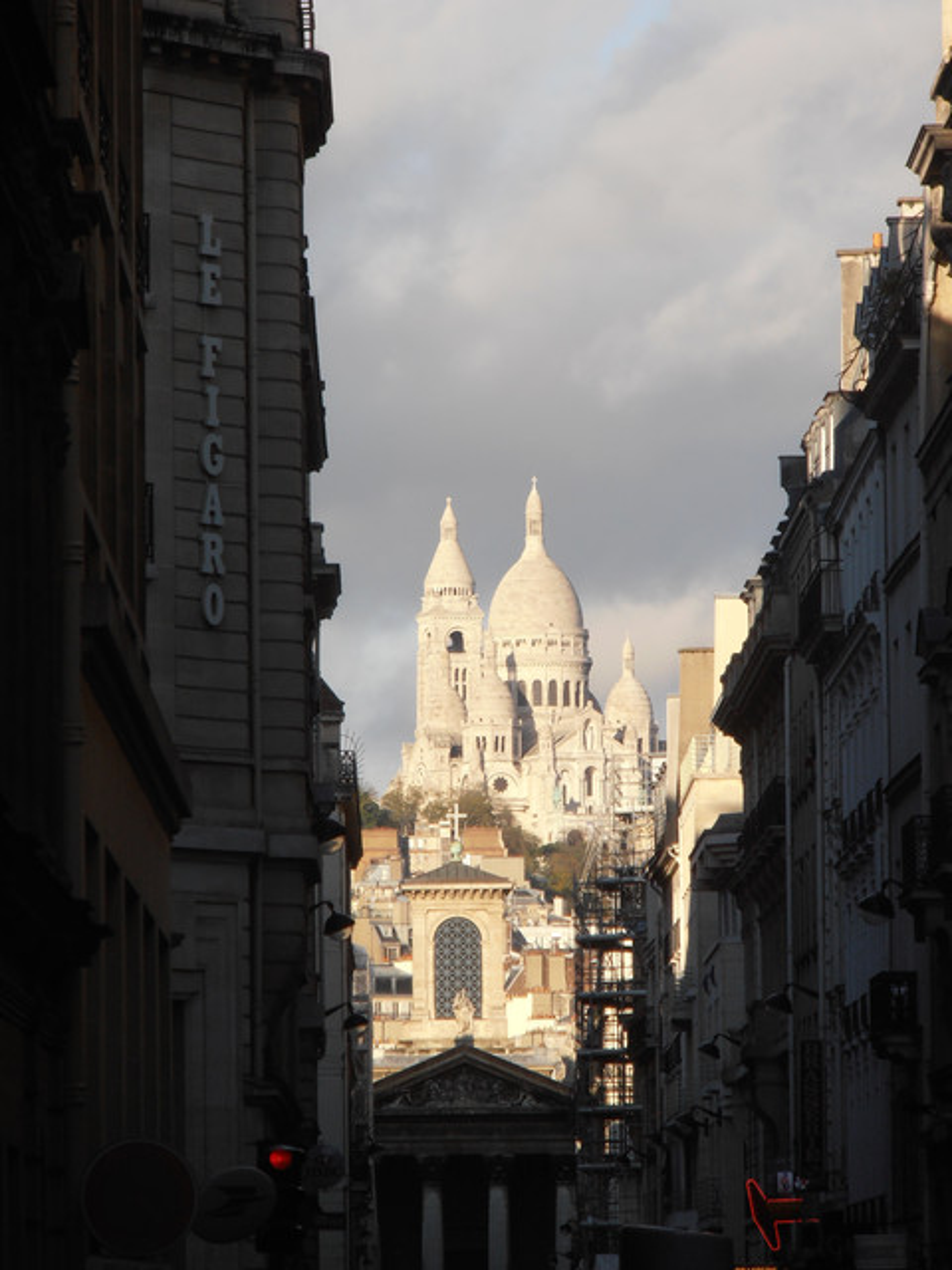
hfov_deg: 6.2
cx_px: 476
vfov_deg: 8.2
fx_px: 8801
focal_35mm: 240
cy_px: 635
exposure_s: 1/320
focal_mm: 42.54
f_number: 5.7
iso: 80
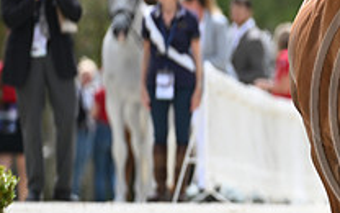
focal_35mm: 1138
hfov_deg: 1.8
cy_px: 83
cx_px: 461
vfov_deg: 1.2
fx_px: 10545
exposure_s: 1/1600
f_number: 5.6
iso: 320
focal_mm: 400
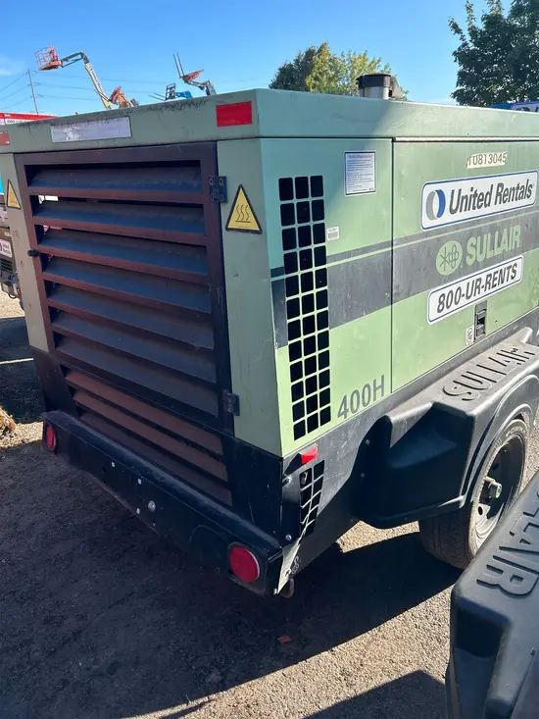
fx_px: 540
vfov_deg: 67.3
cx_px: 270
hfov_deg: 53.1
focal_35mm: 26
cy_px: 360
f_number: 1.5
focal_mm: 5.7
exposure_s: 1/1252
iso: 50
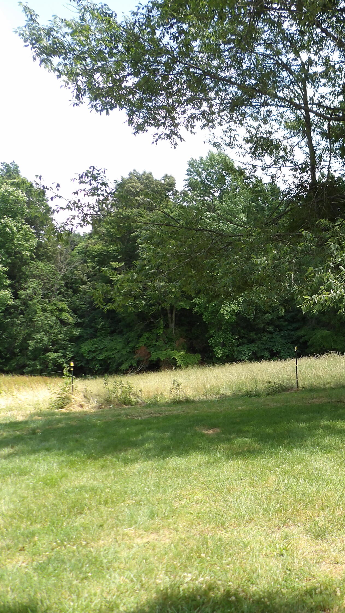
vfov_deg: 56.6
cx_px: 340
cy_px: 306
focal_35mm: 35
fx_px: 569
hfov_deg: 31.4
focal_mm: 4.3
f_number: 2.8
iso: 100
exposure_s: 1/391
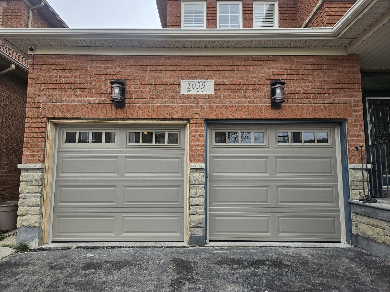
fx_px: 259
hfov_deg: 73.9
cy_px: 146
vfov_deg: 58.9
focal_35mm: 23
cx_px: 195
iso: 40
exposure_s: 1/485
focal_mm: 5.4
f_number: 1.8
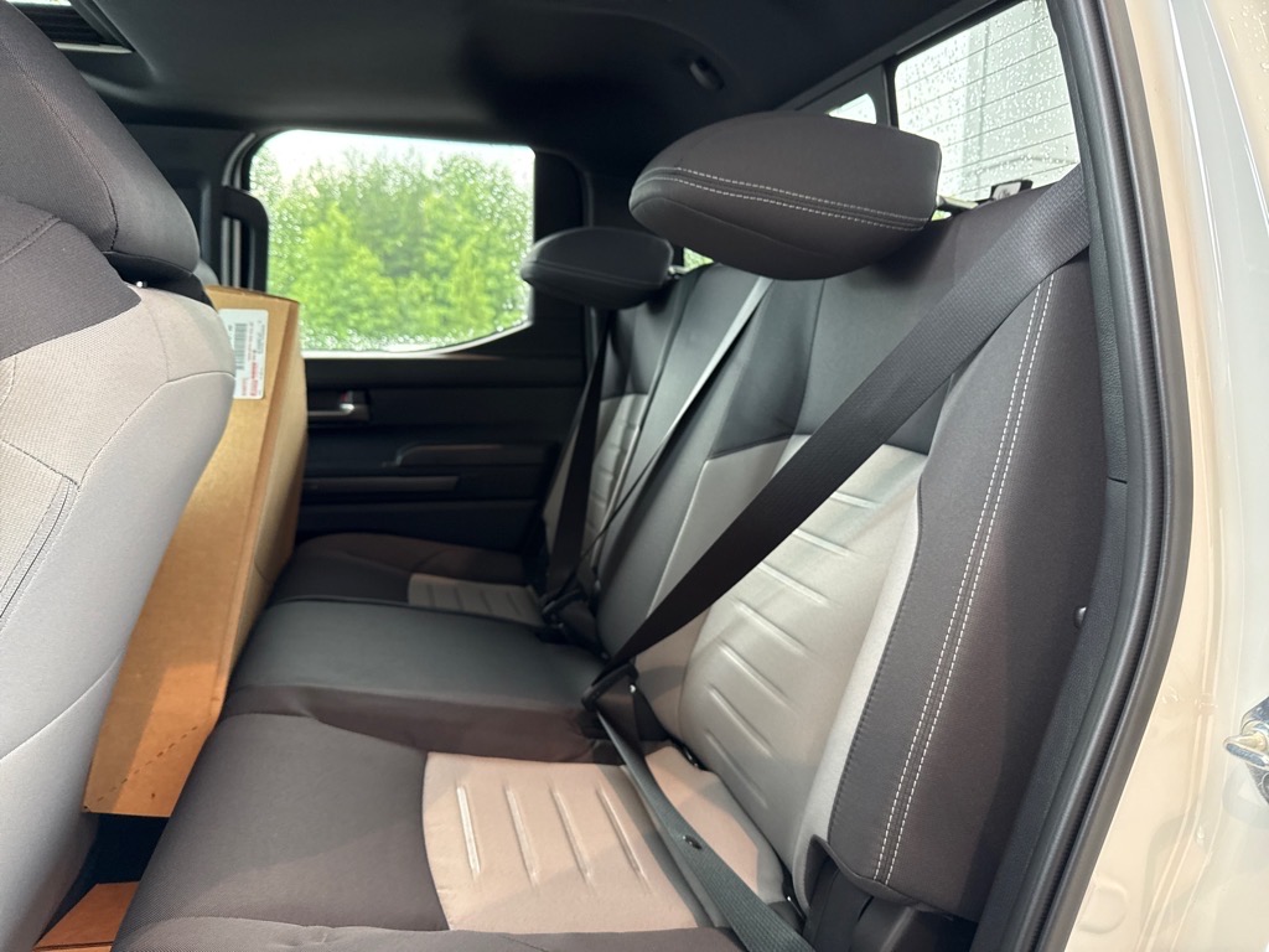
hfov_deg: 71.6
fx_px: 880
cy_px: 476
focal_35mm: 24
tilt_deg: -8.4
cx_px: 634
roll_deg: -3.8
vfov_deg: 56.8
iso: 200
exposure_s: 1/60
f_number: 1.78
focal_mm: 6.76
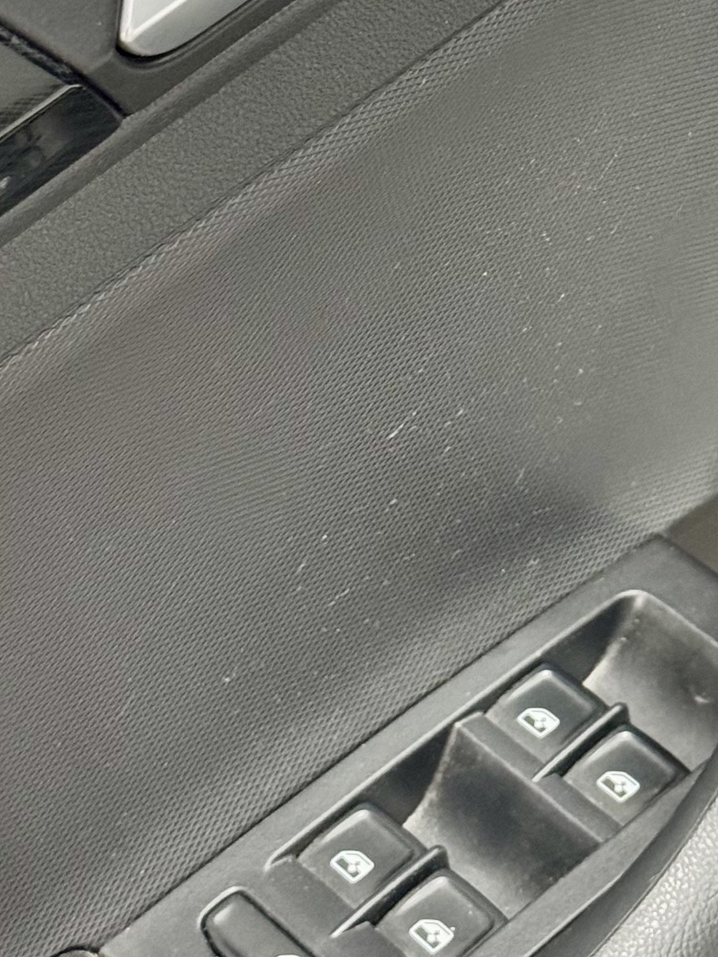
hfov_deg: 12.6
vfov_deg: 16.7
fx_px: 3235
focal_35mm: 117
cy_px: 157
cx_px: 620
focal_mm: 6.76
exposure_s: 1/39
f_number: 1.78
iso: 500
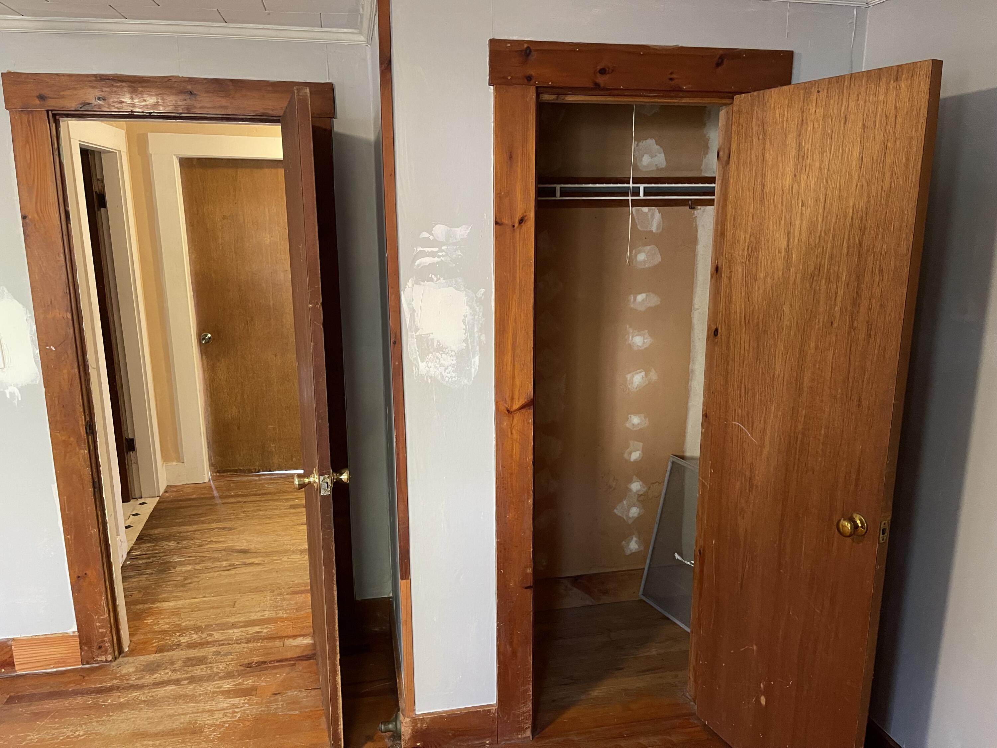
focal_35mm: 25
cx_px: 498
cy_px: 374
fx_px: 720
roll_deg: -0.1
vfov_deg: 54.9
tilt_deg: -12.4
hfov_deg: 69.4
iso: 500
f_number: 1.6
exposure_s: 1/40
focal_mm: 5.1
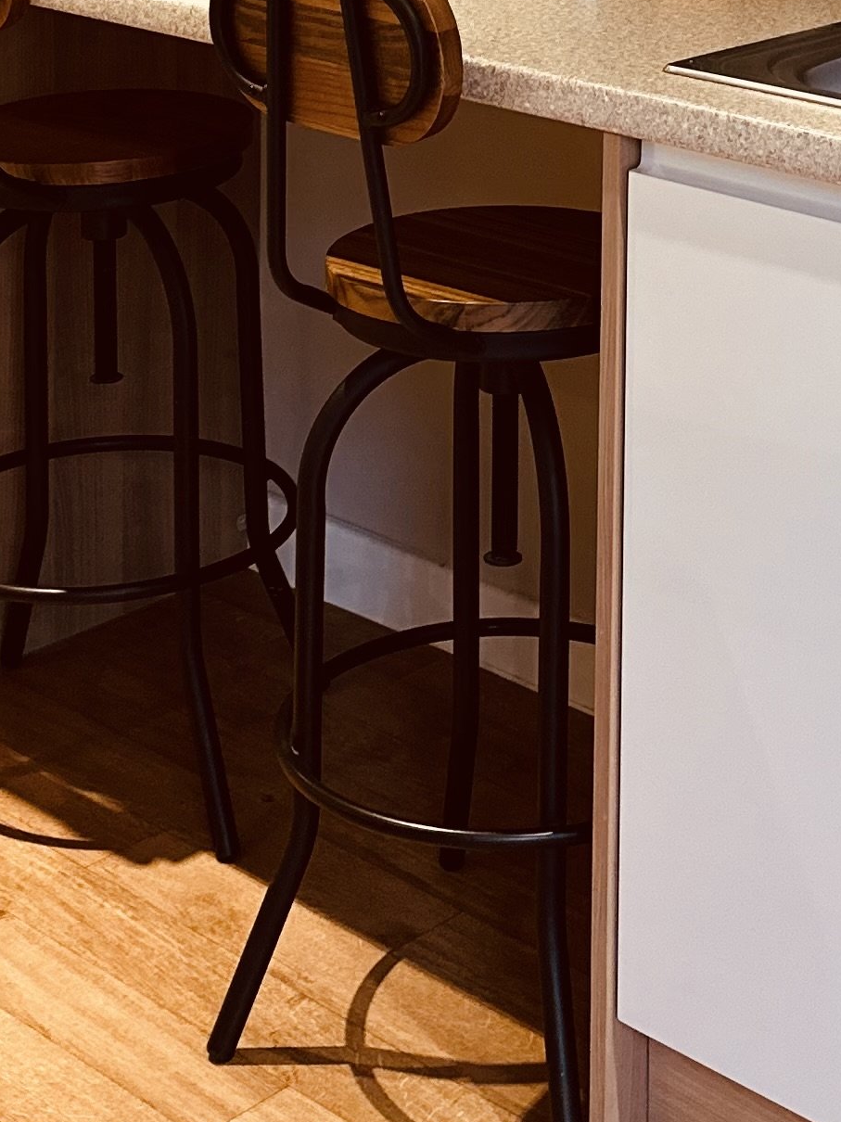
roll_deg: -0.3
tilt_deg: -5.4
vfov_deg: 22.3
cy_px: -266
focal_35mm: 80
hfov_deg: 18.3
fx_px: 2592
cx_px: 600
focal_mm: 6.86
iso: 250
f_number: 1.78
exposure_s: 1/50
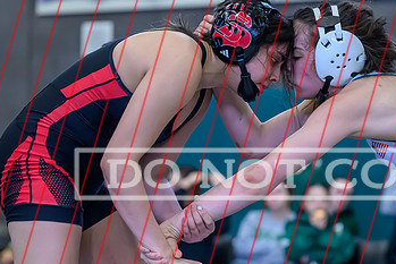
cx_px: 281
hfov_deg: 10.6
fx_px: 2135
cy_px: 168
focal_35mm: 194
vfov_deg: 7.1
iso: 6400
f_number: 2.8
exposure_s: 1/640
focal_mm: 90
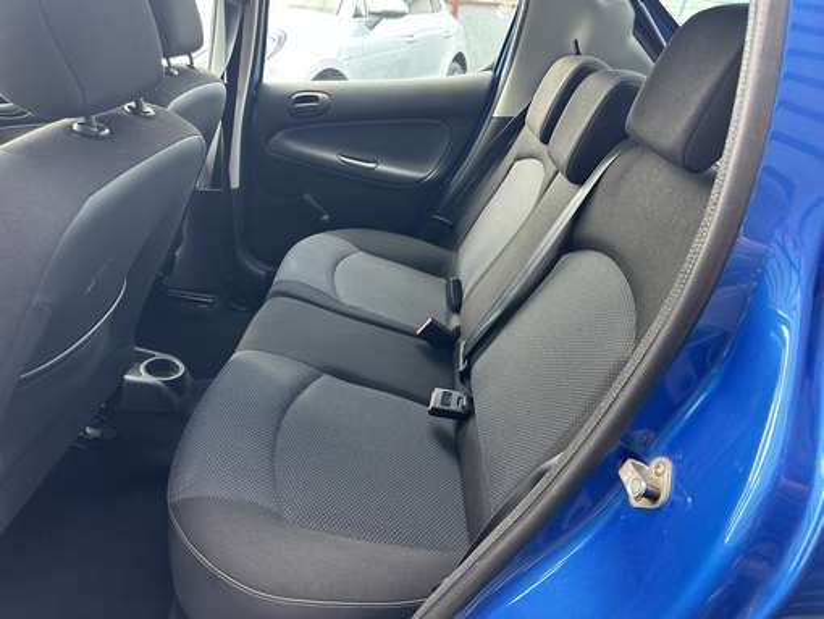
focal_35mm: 24
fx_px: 572
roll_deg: -4.6
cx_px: 412
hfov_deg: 71.6
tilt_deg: -27.3
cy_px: 310
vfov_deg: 56.9
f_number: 1.78
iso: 160
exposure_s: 1/121
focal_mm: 6.86
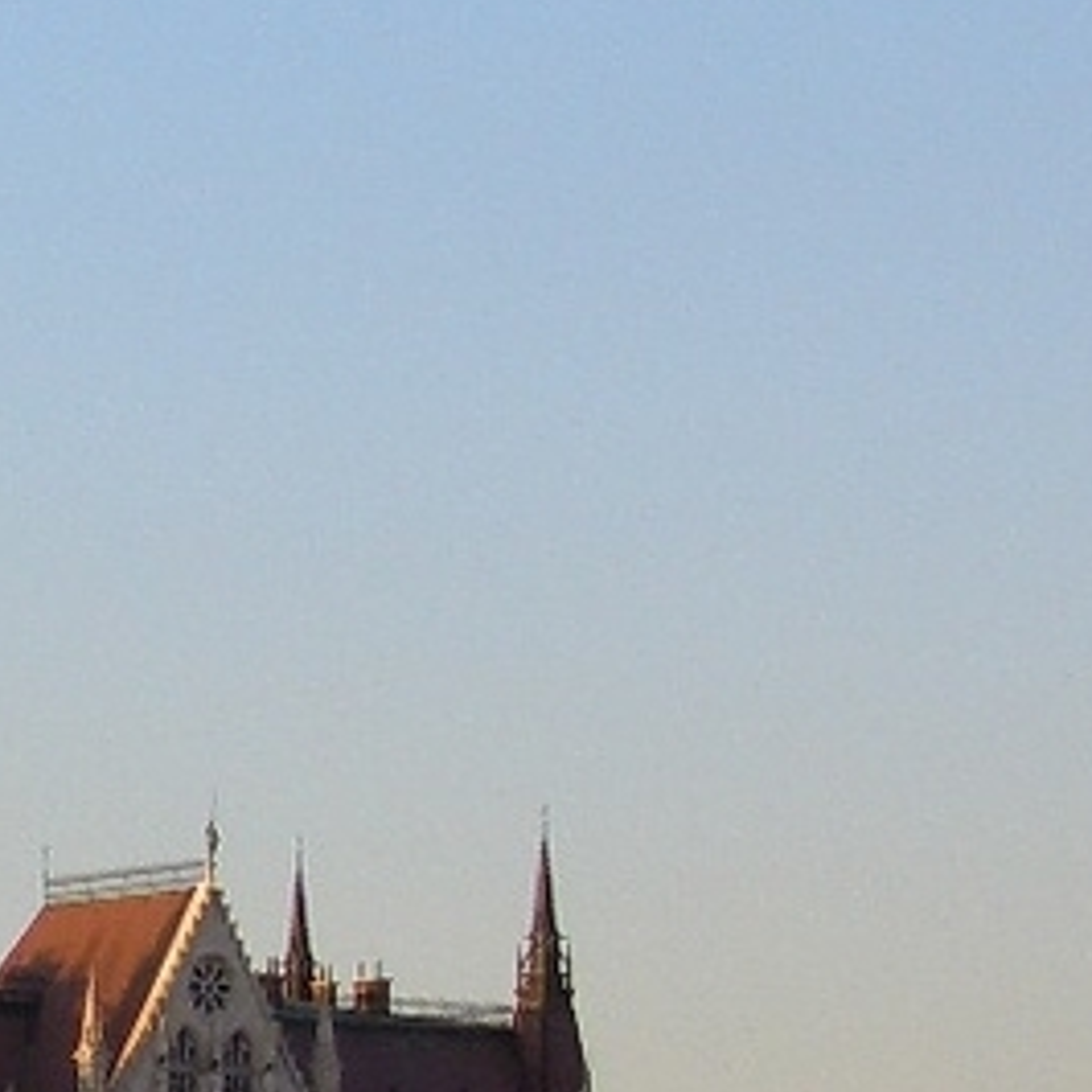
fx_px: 8816
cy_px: 1297
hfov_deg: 6.9
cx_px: -842
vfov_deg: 7.0
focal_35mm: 247
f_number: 3.5
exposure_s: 1/200
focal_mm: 10.2
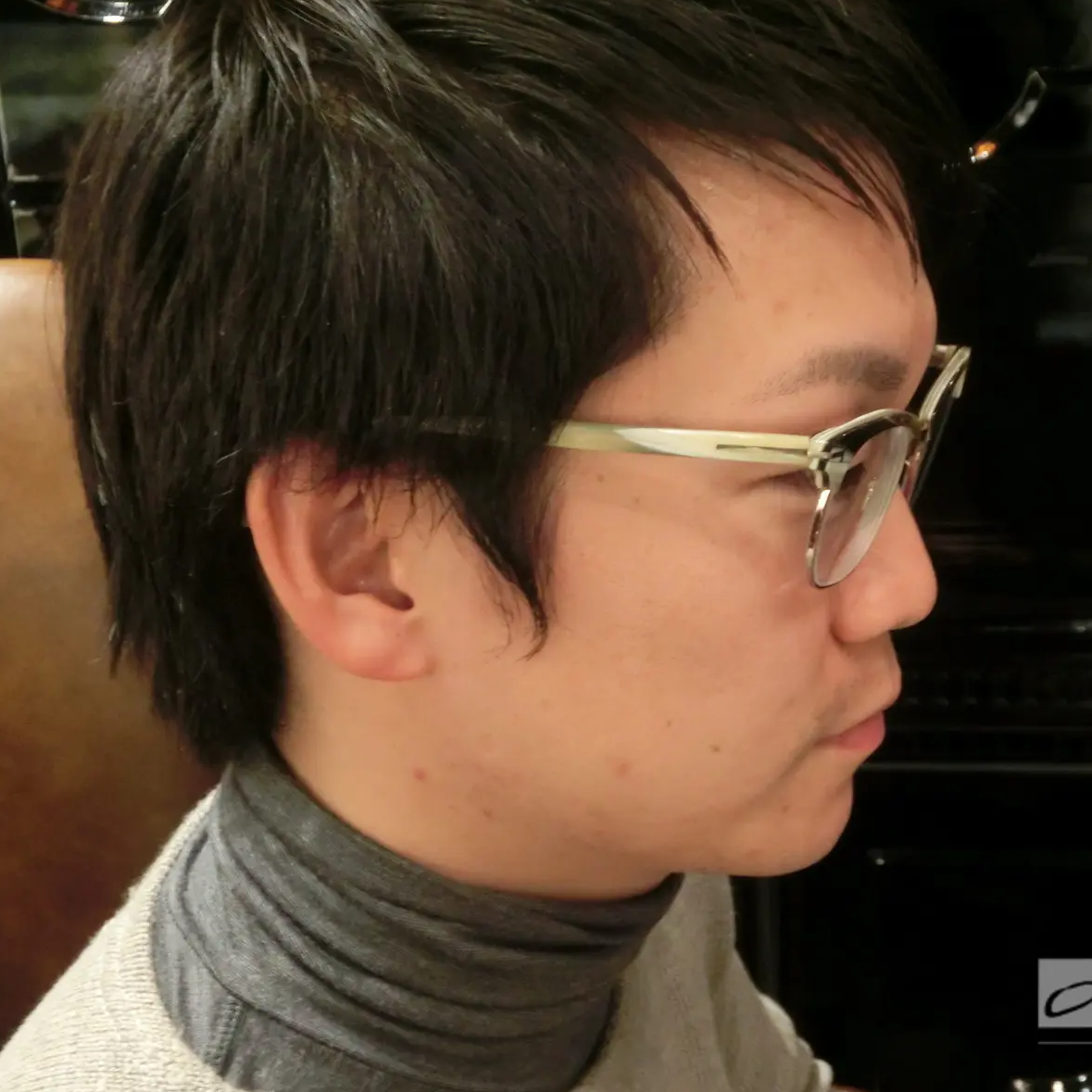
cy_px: 540
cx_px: 712
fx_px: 1713
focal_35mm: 48
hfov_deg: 35.1
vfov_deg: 35.4
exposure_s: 1/20
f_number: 4
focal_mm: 7.15
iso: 800
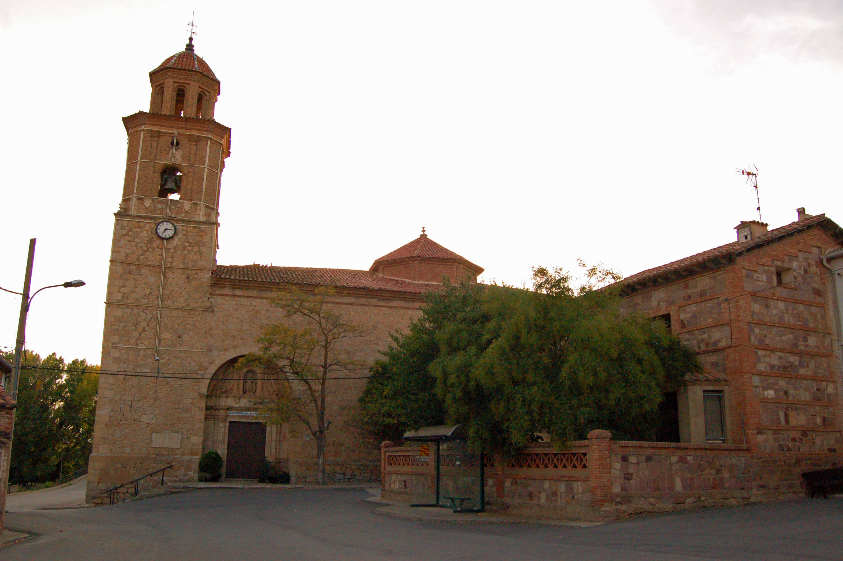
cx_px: 422
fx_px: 702
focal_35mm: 30
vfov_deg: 43.5
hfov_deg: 62.0
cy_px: 280
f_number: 6.3
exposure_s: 1/1250
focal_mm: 20
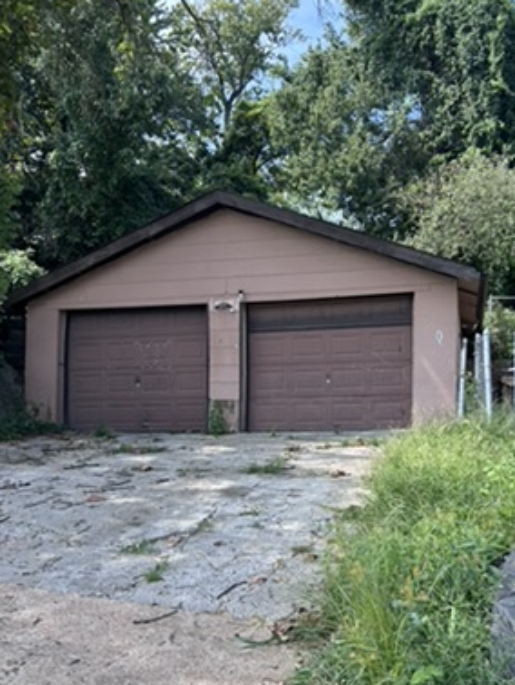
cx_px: 319
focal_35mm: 33
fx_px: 654
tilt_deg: +2.5
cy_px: 381
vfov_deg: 55.2
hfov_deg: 42.7
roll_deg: +1.1
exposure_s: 1/1058
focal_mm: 5.7
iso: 50
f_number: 1.5
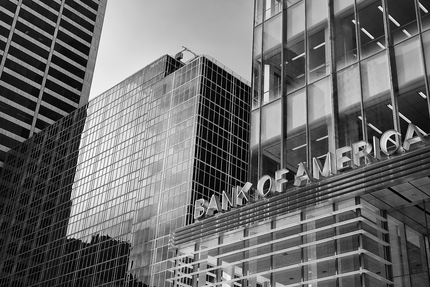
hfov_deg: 41.1
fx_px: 573
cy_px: 144
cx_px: 215
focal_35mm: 48
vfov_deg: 28.1
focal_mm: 32
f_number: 6.4
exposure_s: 1/400
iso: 200
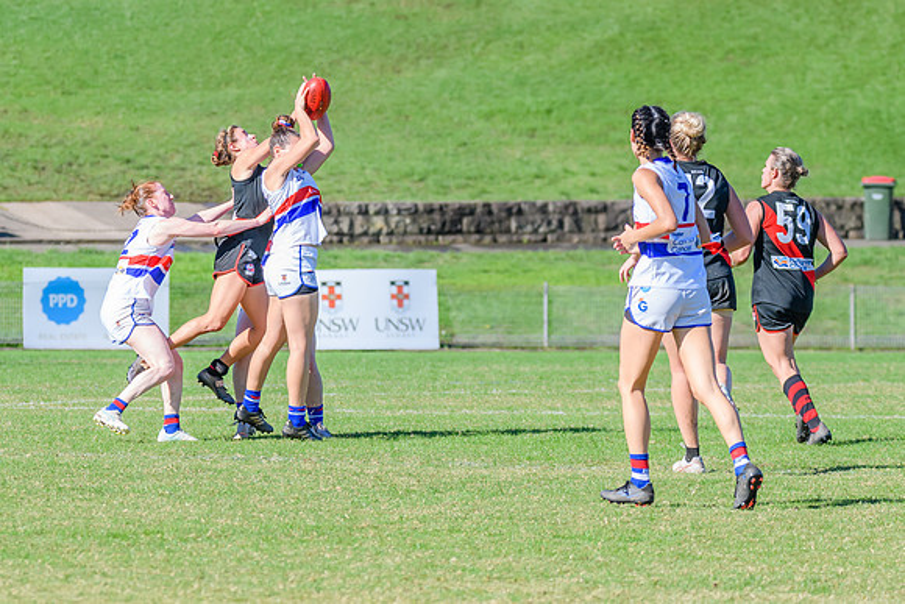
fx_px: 8989
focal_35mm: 358
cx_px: 247
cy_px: 238
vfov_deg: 3.8
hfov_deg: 5.8
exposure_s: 1/1600
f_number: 7.1
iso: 640
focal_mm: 200
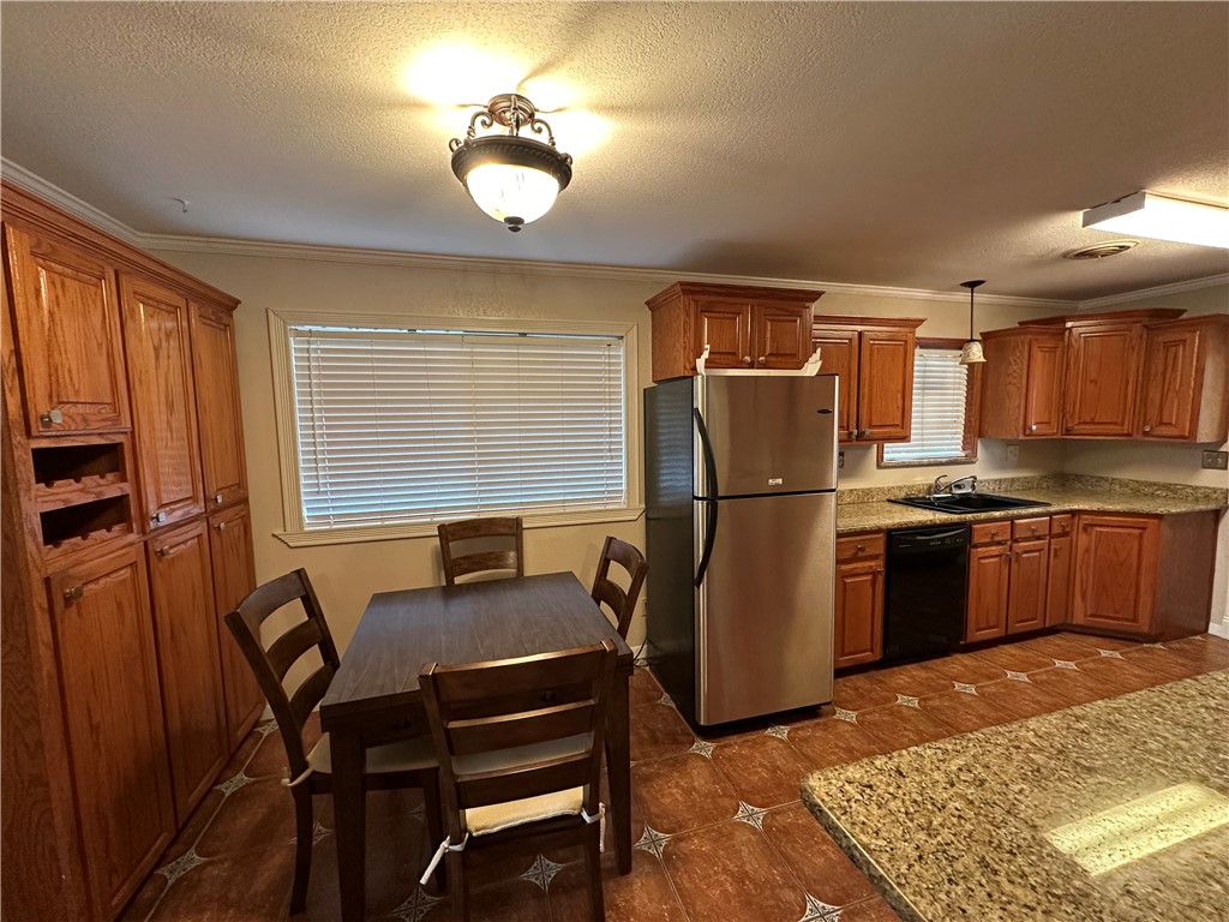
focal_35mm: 14
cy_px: 461
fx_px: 497
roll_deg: +0.4
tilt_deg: -6.0
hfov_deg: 102.1
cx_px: 614
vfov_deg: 85.7
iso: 320
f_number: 2.2
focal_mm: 2.22
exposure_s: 1/60
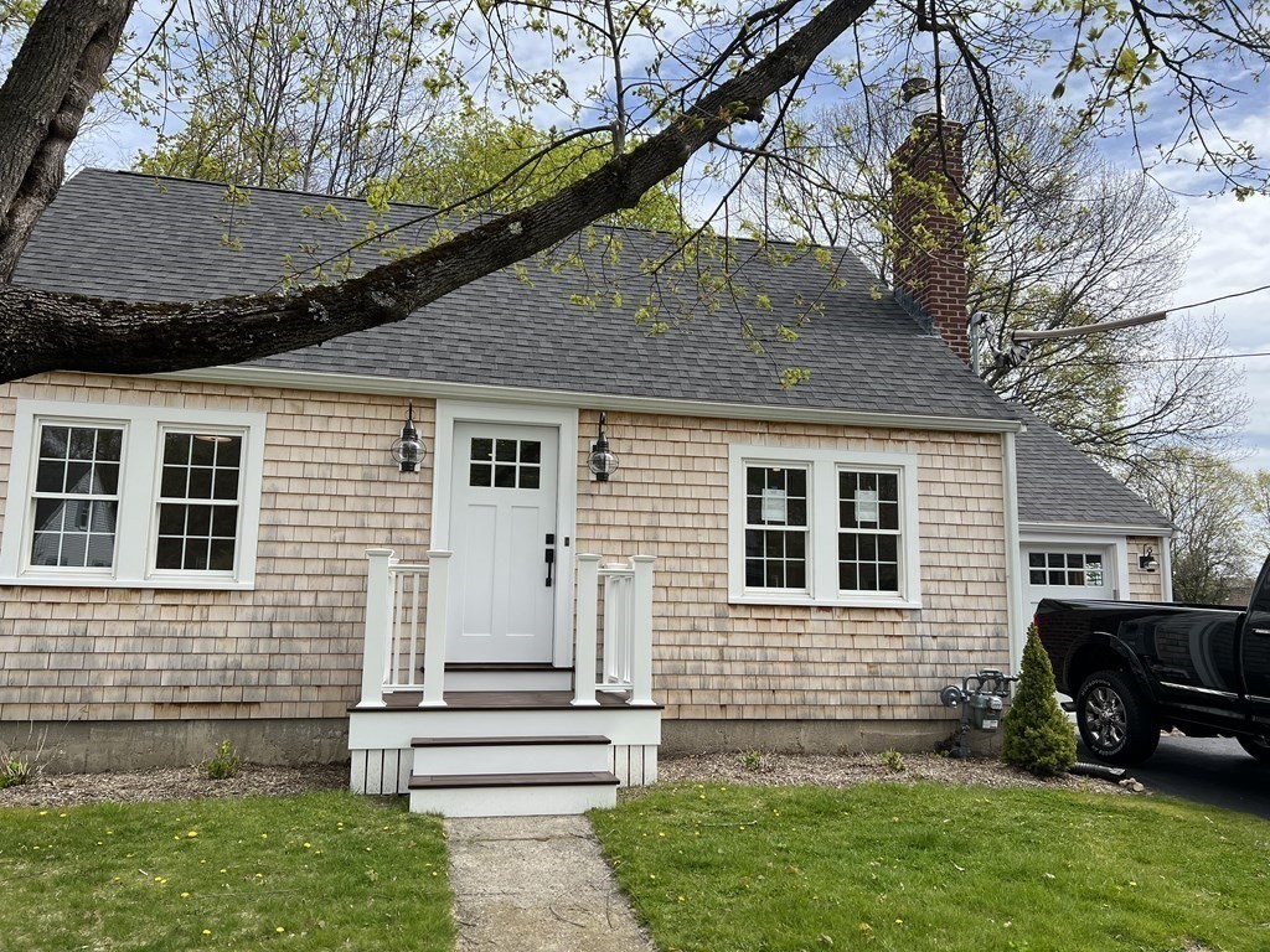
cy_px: 476
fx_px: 954
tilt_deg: +7.4
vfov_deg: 53.1
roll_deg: +0.3
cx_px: 635
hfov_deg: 67.3
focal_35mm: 26
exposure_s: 1/2841
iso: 50
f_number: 1.5
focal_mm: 5.7
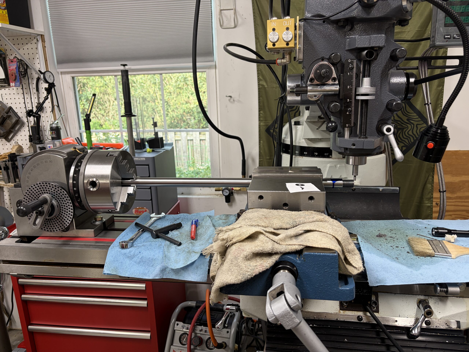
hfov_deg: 67.3
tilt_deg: -13.7
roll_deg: +1.9
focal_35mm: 26
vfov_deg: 53.1
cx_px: 234
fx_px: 352
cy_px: 176
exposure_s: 1/120
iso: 80
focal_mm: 5.96
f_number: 1.6
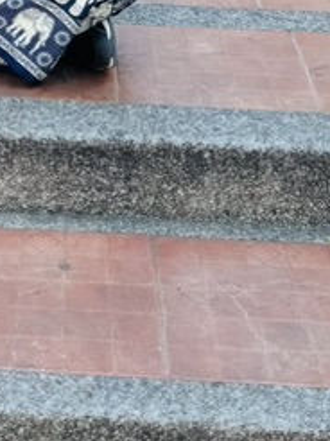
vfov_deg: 15.4
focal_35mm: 100
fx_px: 1273
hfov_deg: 14.5
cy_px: -463
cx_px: -25
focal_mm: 6.76
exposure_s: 1/888
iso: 80
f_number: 1.78
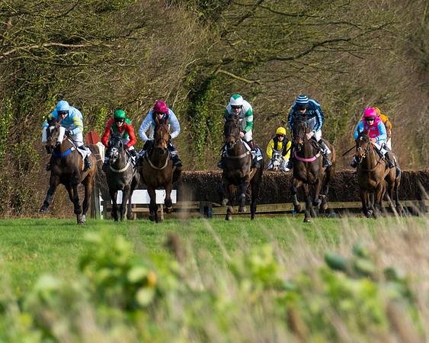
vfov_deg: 2.8
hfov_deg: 3.5
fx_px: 7054
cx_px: 222
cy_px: 137
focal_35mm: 556
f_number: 4
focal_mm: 206
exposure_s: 1/1600
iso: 400
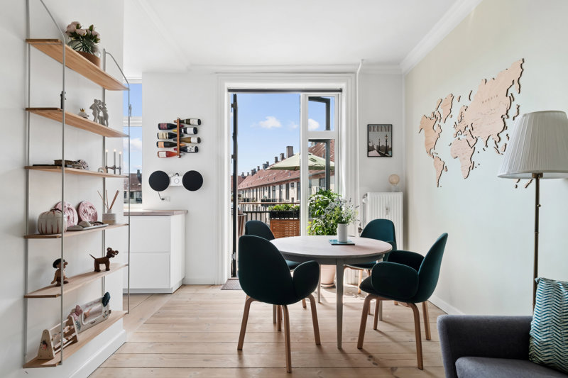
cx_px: 284
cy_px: 189
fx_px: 284
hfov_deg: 90.0
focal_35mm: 18
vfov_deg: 67.4
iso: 200
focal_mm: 12
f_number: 10
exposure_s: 1/40
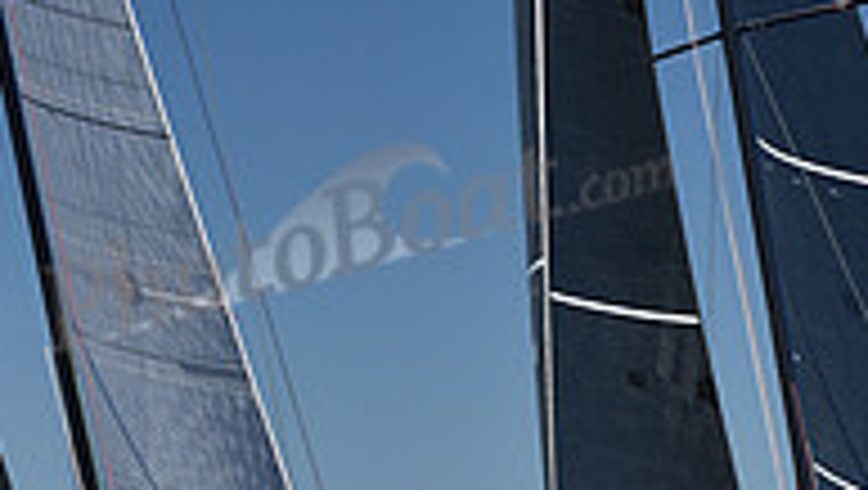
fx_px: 6520
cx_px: 913
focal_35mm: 283
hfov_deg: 7.6
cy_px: 820
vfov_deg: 4.3
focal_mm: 90
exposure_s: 1/800
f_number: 5
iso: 250
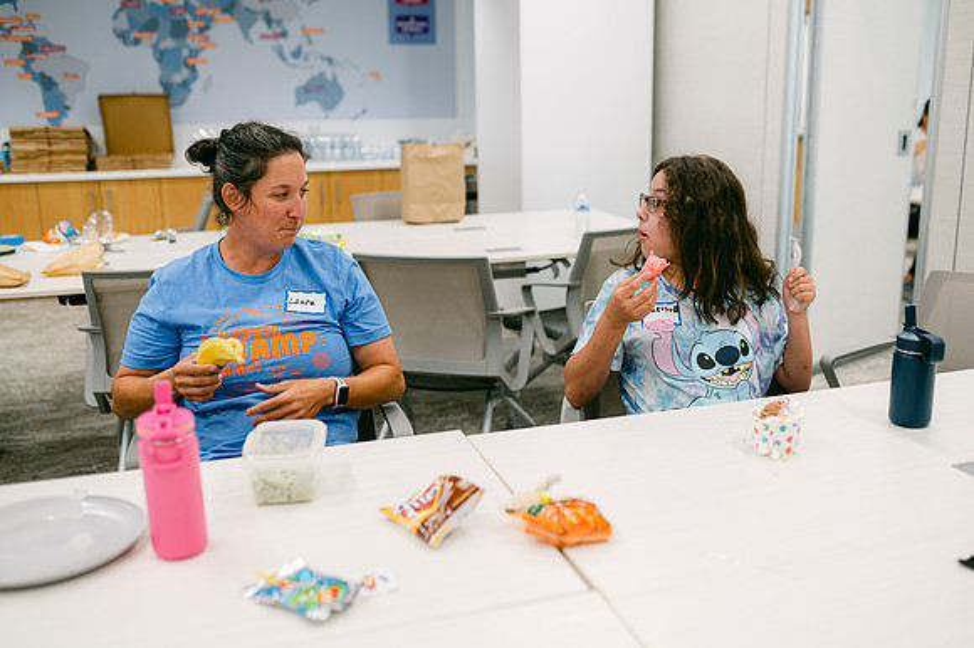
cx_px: 506
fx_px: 984
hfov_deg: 52.7
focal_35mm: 36
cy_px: 337
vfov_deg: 36.5
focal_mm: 35
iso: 140
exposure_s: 1/125
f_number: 2
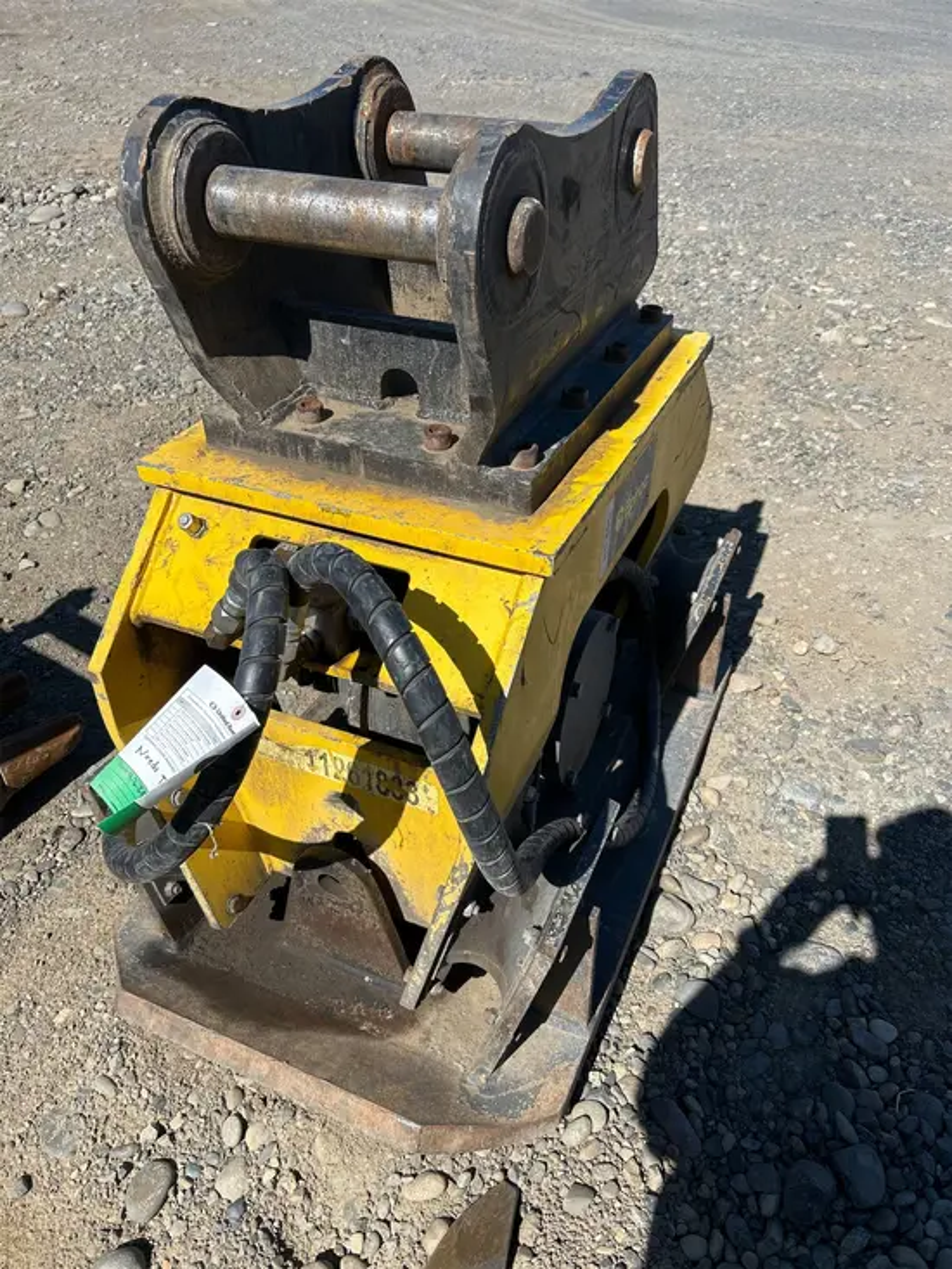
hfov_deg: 53.1
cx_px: 476
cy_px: 634
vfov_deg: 67.3
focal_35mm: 26
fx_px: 953
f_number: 1.5
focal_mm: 5.7
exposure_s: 1/4115
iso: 50
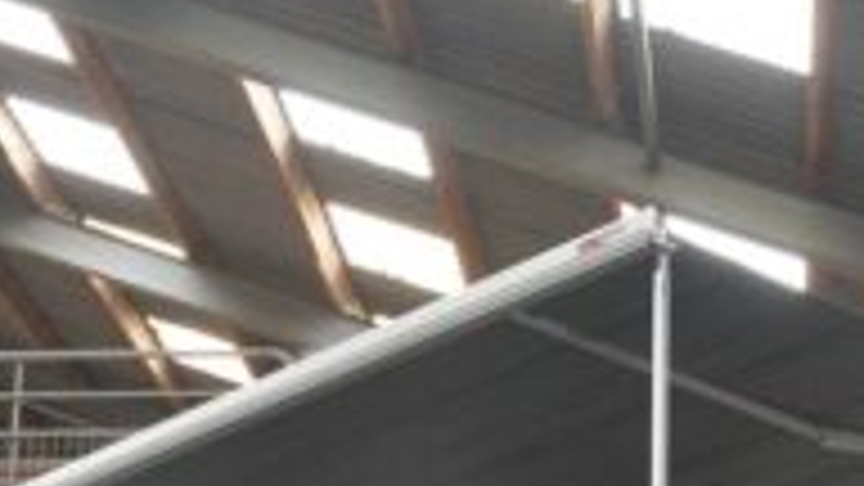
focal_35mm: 98
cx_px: 837
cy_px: 803
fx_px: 2245
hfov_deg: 21.1
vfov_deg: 11.6
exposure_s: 1/6
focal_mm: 20
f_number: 13
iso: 450
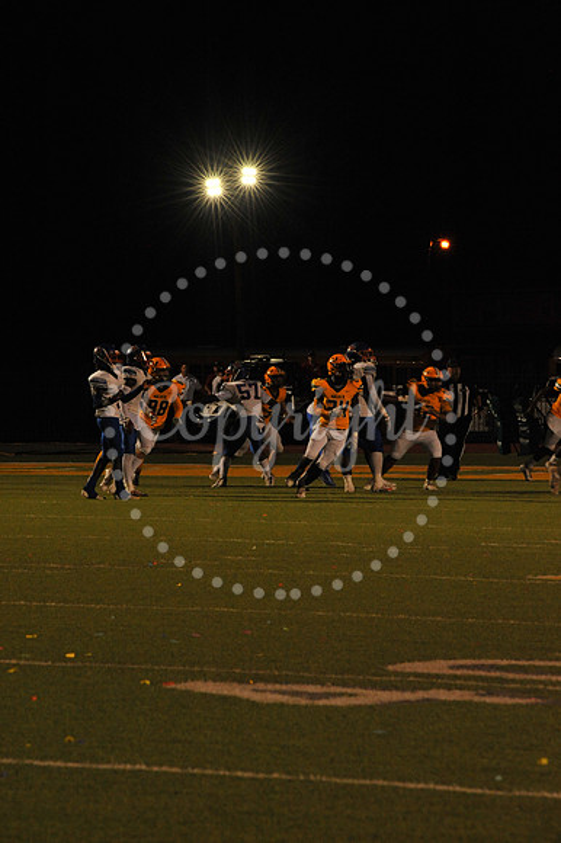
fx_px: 4680
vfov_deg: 10.3
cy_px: 422
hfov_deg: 6.9
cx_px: 280
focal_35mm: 200
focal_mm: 200
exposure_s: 1/160
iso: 3200
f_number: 13
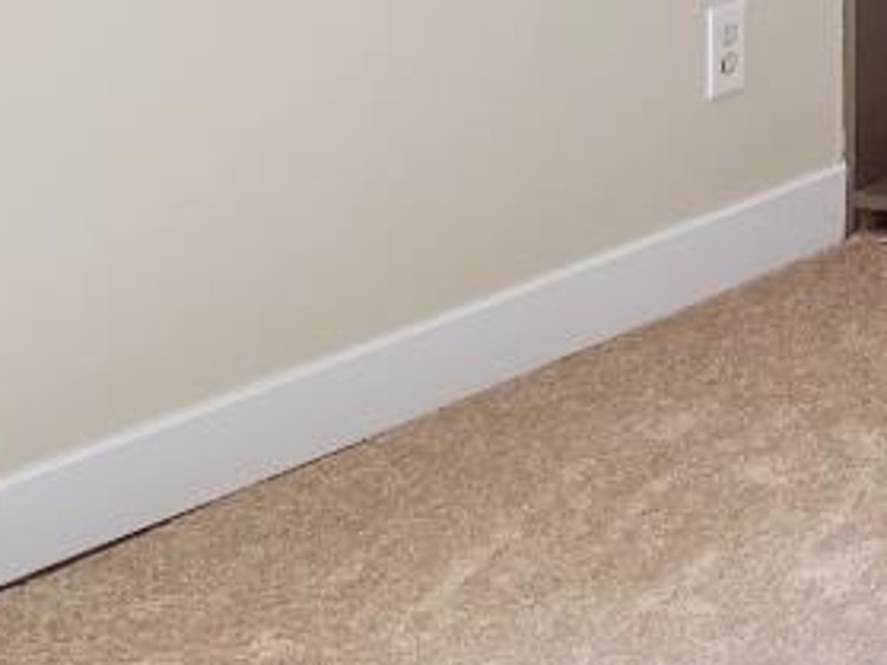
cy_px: -603
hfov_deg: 13.8
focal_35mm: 129
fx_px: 3304
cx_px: 1526
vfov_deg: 10.6
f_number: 1.78
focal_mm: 6.76
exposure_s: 1/151
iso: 200
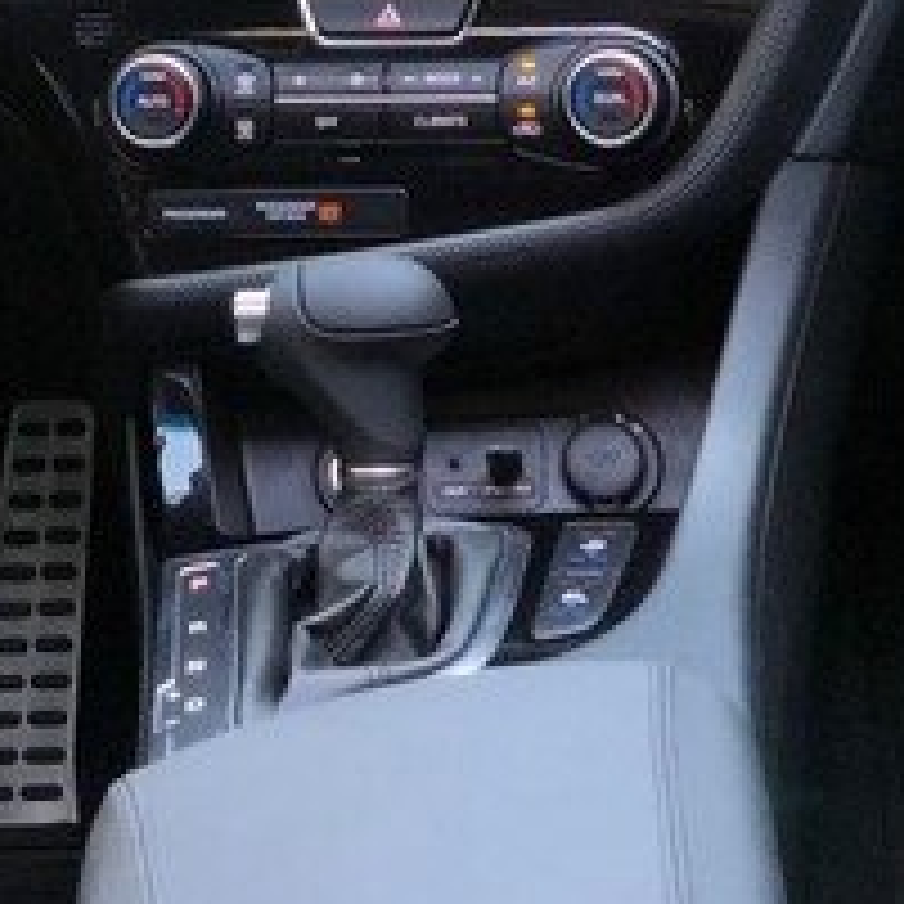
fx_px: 4461
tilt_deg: -13.4
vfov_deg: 11.4
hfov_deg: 11.5
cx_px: 148
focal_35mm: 151
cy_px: -164
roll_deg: +3.5
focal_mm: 6
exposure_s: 1/42
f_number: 2.4
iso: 40
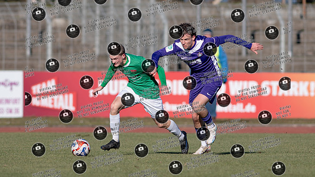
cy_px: 73
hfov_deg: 2.5
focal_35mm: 854
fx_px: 7130
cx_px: 178
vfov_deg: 1.4
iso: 64
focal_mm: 300
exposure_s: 1/1600
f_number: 3.2
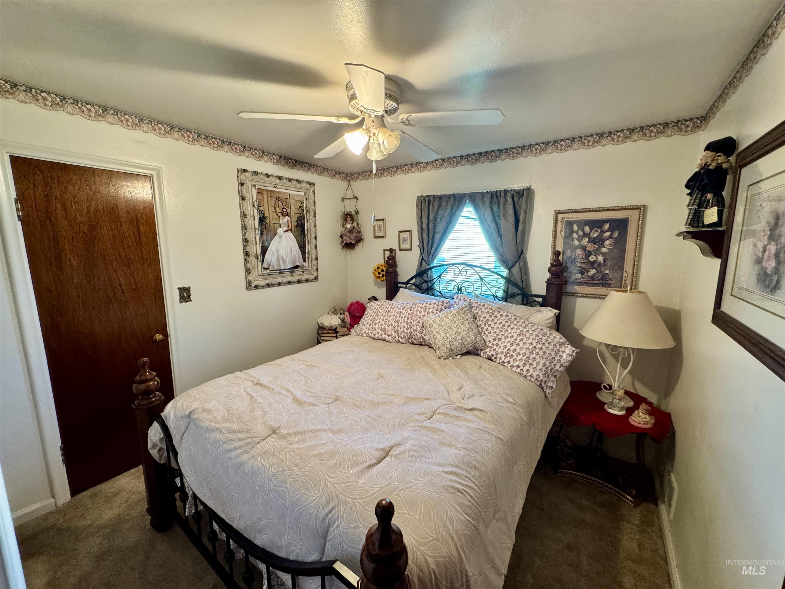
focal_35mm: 14
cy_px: 294
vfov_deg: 85.7
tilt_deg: -10.3
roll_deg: +0.0
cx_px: 392
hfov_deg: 102.1
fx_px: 317
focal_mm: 2.22
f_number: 2.2
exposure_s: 1/60
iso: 320
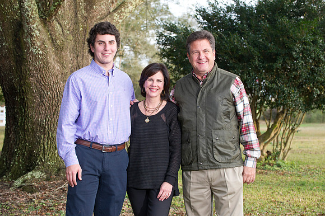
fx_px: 776
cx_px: 162
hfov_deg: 23.7
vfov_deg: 15.9
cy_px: 108
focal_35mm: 86
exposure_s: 1/160
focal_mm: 86
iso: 800
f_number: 5
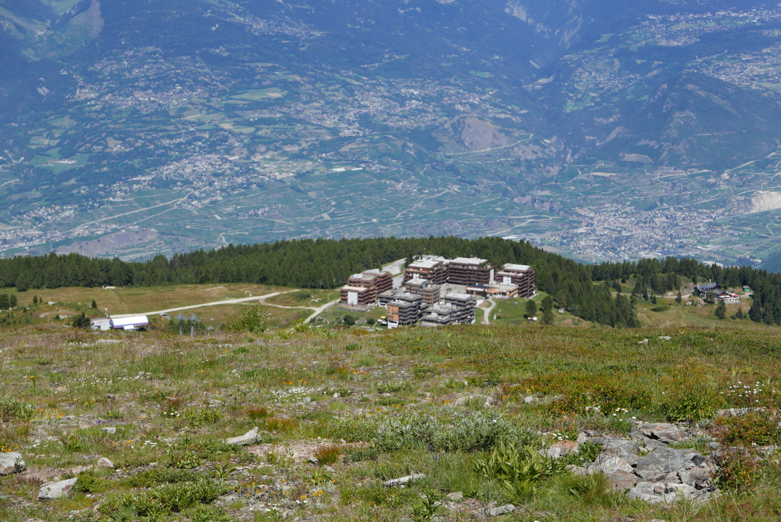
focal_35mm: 75
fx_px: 1628
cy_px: 261
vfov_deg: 18.2
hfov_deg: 27.0
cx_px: 390
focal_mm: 34
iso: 200
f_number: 5.6
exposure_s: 1/1000
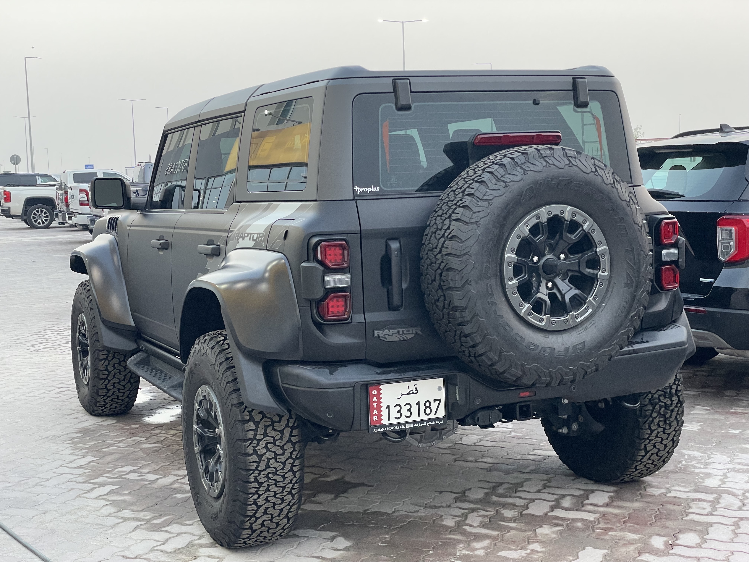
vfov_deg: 28.0
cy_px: 281
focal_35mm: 52
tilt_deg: -5.9
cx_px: 374
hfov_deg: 36.8
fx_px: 1125
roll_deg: +2.2
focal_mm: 6
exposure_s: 1/100
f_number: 2
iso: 160
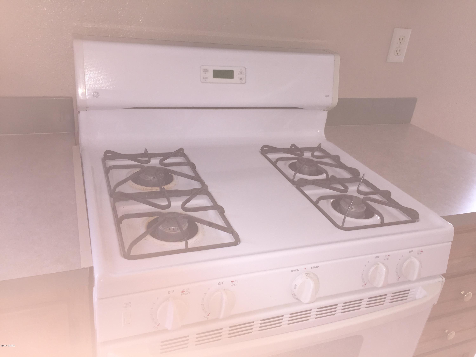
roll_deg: -6.0
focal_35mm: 29
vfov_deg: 48.2
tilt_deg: -25.9
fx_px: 399
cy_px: 178
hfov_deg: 61.7
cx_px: 238
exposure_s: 1/31
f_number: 2.2
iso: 32
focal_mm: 4.15
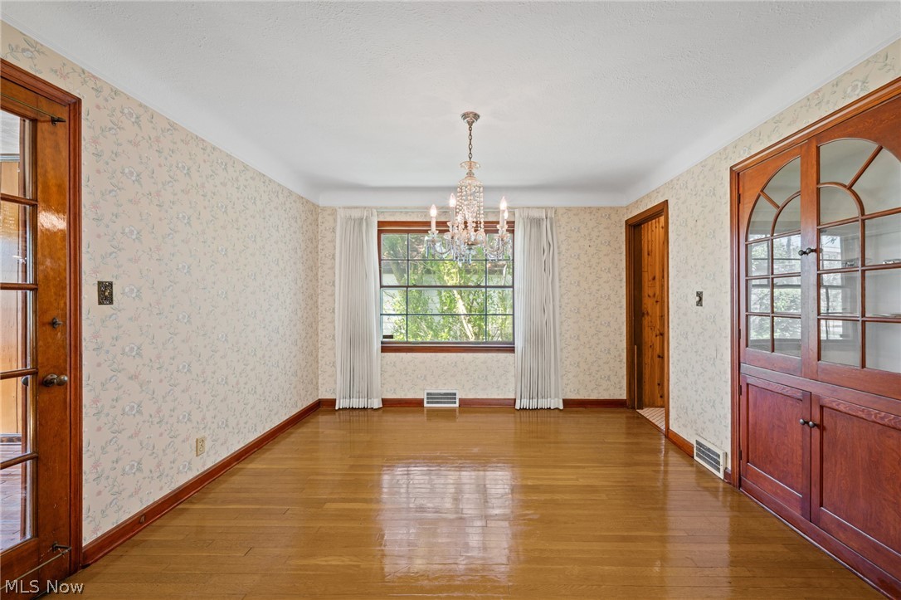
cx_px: 450
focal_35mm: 14
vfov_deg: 81.2
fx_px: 350
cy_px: 300
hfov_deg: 104.3
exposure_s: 1/2.5
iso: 250
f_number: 9
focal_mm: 14
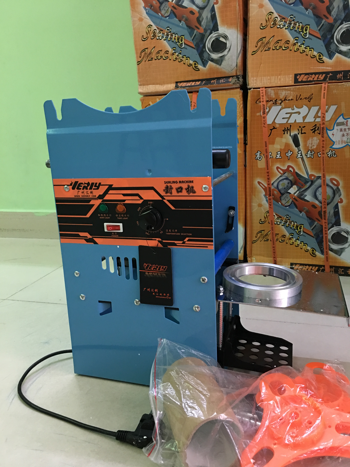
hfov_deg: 48.2
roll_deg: +2.8
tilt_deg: -14.3
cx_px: 175
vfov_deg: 61.7
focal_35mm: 29
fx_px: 391
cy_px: 234
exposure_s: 1/17
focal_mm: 4.15
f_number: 2.2
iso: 125
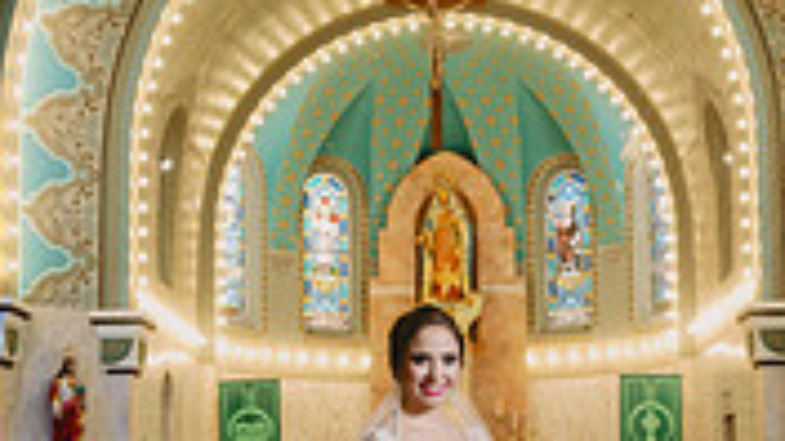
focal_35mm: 79
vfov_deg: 15.2
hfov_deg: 26.8
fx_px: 1644
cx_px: 439
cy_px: 339
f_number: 4
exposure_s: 1/125
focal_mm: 29.5
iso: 1000
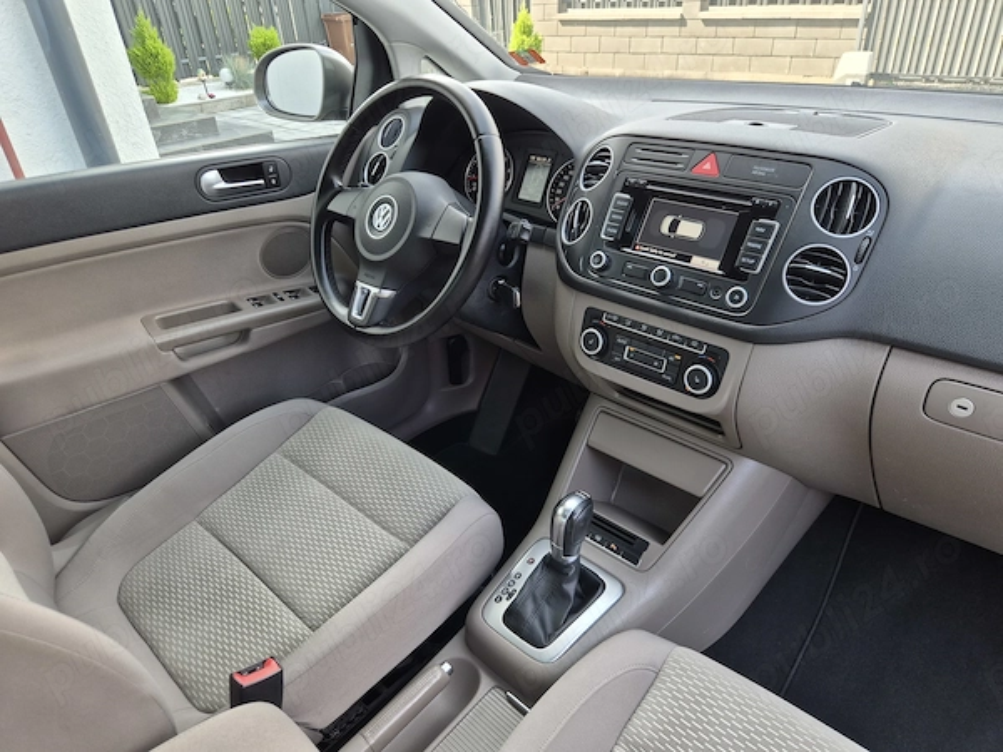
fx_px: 666
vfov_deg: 58.9
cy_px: 376
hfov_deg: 73.9
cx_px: 502
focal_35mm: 23
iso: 50
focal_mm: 5.4
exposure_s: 1/180
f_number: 1.8
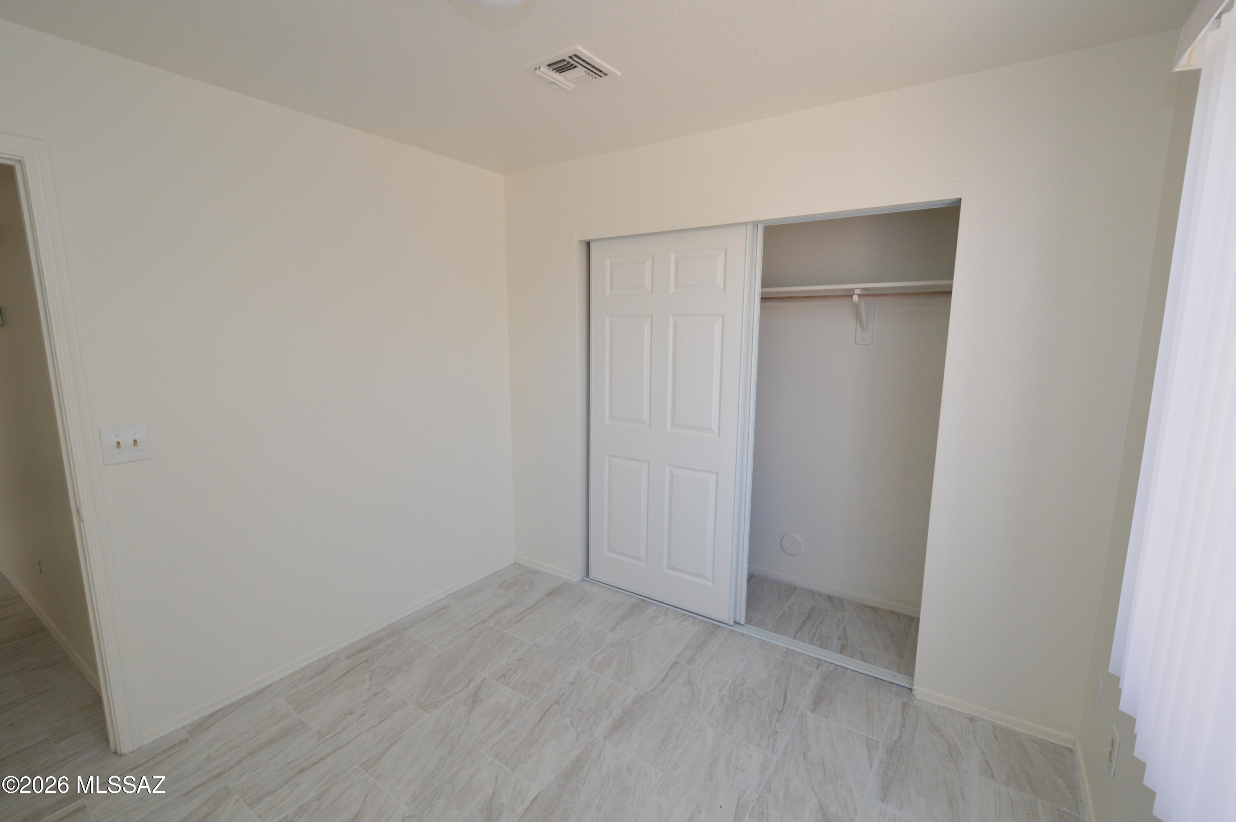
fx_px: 514
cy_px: 411
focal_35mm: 15
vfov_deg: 77.2
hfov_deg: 100.4
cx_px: 618
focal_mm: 10
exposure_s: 1/100
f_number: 5
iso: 400
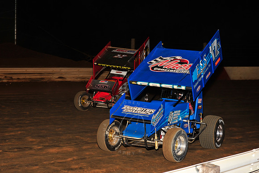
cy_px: 86
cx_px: 130
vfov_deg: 17.0
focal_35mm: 80
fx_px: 575
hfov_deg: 25.4
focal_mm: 80
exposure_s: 1/250
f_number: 7.1
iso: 640
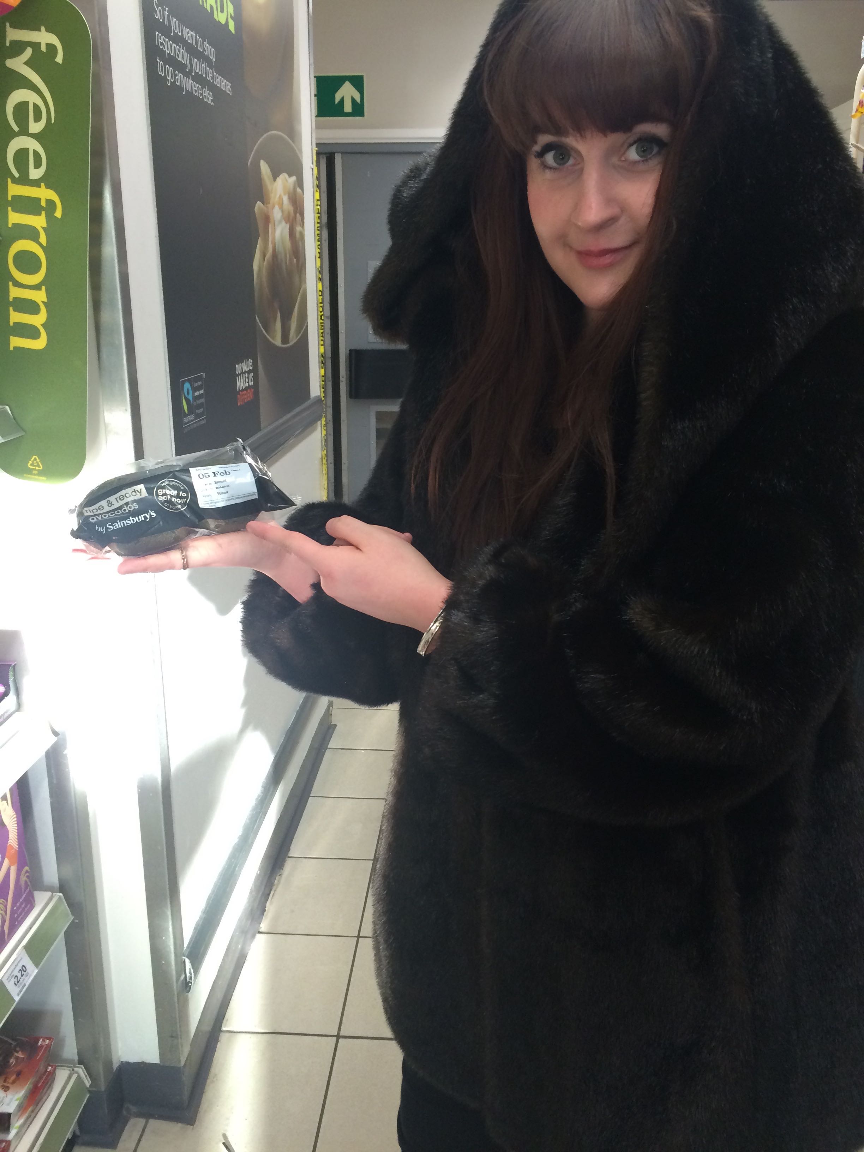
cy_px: 576
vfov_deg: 61.7
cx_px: 432
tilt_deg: -17.3
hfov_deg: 48.2
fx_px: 965
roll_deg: +2.3
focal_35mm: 29
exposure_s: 1/30
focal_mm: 4.15
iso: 50
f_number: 2.2
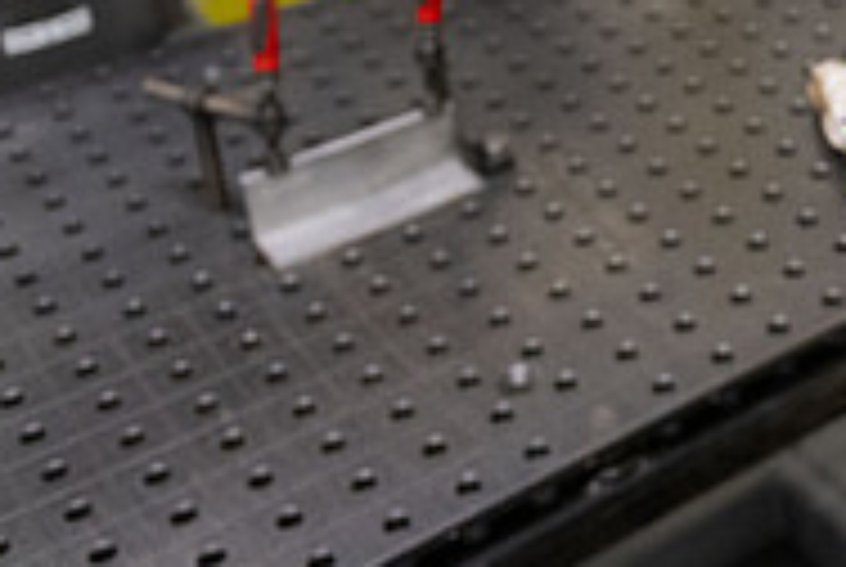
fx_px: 1883
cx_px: 1022
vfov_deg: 16.1
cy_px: -196
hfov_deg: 23.2
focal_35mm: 80
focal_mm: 26
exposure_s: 1/640
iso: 2500
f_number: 2.8
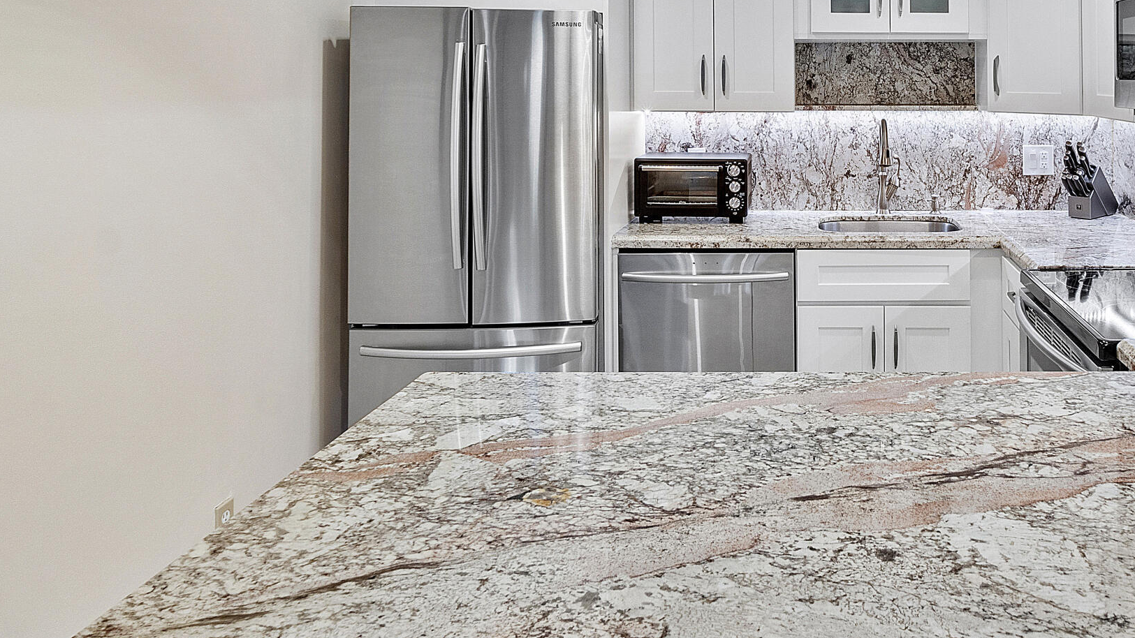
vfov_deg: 37.8
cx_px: 840
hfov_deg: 62.6
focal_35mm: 29
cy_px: 79
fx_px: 873
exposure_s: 1/5
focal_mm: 10
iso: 160
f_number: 11
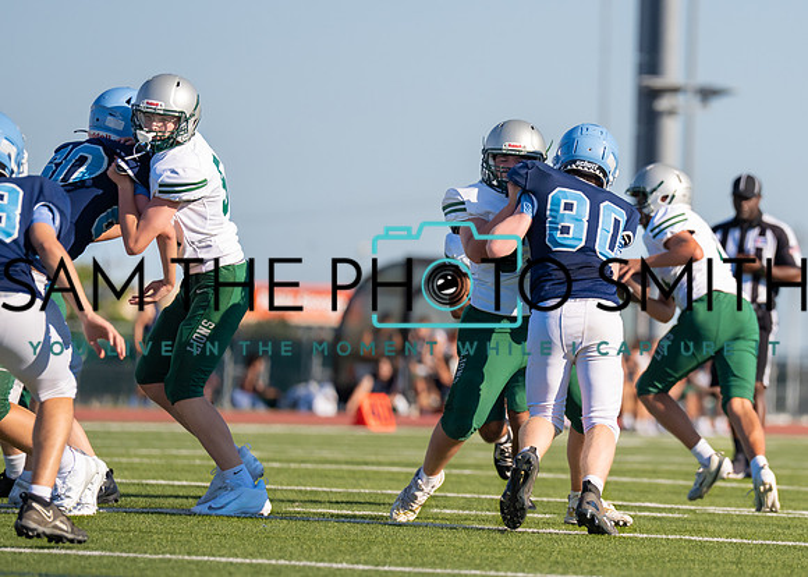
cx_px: 700
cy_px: 284
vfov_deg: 4.2
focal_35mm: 339
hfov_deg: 5.9
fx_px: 7781
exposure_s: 1/5000
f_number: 2.8
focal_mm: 200
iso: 200
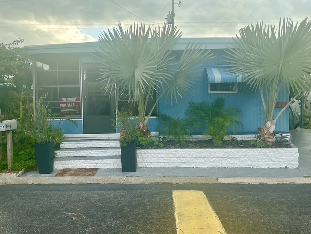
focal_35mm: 29
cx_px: 156
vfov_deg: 48.2
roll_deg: +1.2
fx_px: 261
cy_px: 117
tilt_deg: -1.2
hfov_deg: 61.7
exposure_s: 1/491
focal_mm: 3
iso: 25
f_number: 1.8
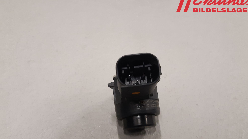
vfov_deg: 39.9
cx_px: 125
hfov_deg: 66.1
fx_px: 191
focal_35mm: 29
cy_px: 86
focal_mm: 3.93
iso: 200
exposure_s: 1/50
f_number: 1.7
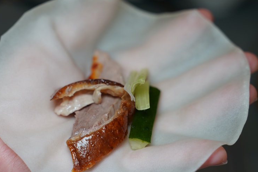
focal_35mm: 83
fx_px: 595
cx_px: 89
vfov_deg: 16.5
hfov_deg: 24.4
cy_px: 103
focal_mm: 51
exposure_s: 1/60
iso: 100
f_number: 4
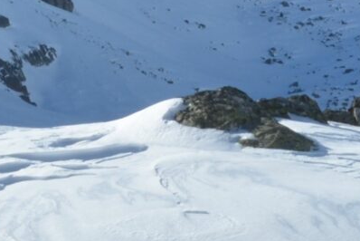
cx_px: 137
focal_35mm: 540
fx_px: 5404
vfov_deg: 2.6
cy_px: 161
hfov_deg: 3.8
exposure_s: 1/80
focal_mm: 56
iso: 100
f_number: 25
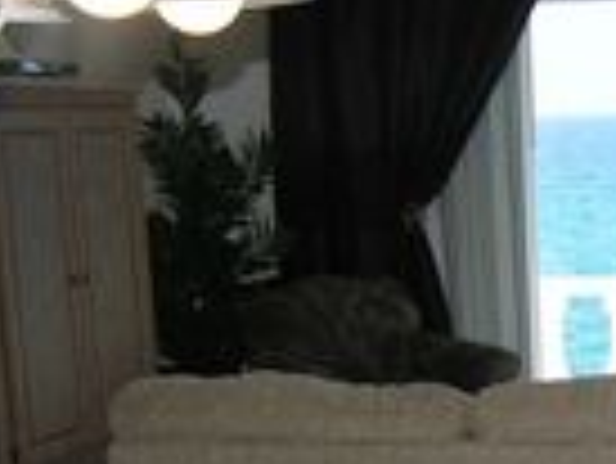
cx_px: 791
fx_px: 1817
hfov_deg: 18.0
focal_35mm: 102
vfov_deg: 14.3
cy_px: 464
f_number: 2.8
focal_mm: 6.3
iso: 50
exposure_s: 1/400
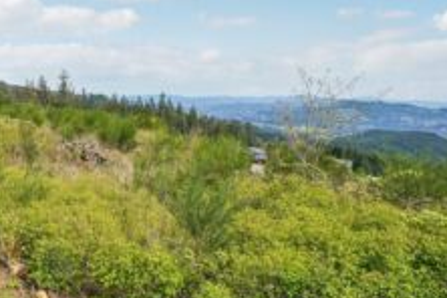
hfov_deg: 60.9
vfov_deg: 47.3
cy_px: 106
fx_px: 335
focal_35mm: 27
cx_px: 79
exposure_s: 1/1000
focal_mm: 10
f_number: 8
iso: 400
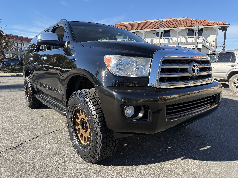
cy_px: 89
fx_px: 165
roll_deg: -0.5
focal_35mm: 24
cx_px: 119
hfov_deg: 71.6
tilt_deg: -8.7
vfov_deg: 56.8
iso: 100
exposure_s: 1/2907
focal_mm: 6.76
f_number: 1.78
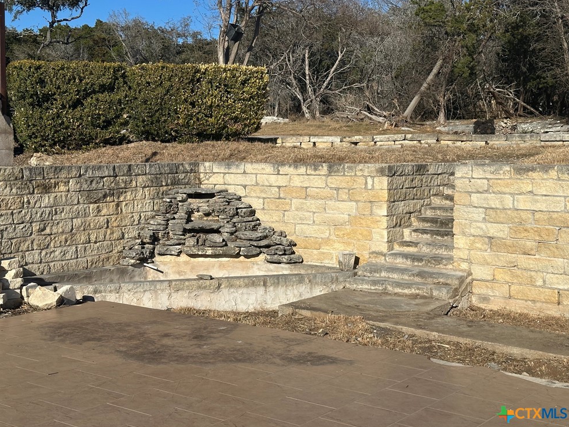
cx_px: 285
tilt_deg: -3.1
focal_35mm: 50
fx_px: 822
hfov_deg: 38.2
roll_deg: -1.2
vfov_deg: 29.1
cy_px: 212
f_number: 1.78
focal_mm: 6.86
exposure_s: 1/8197
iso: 64
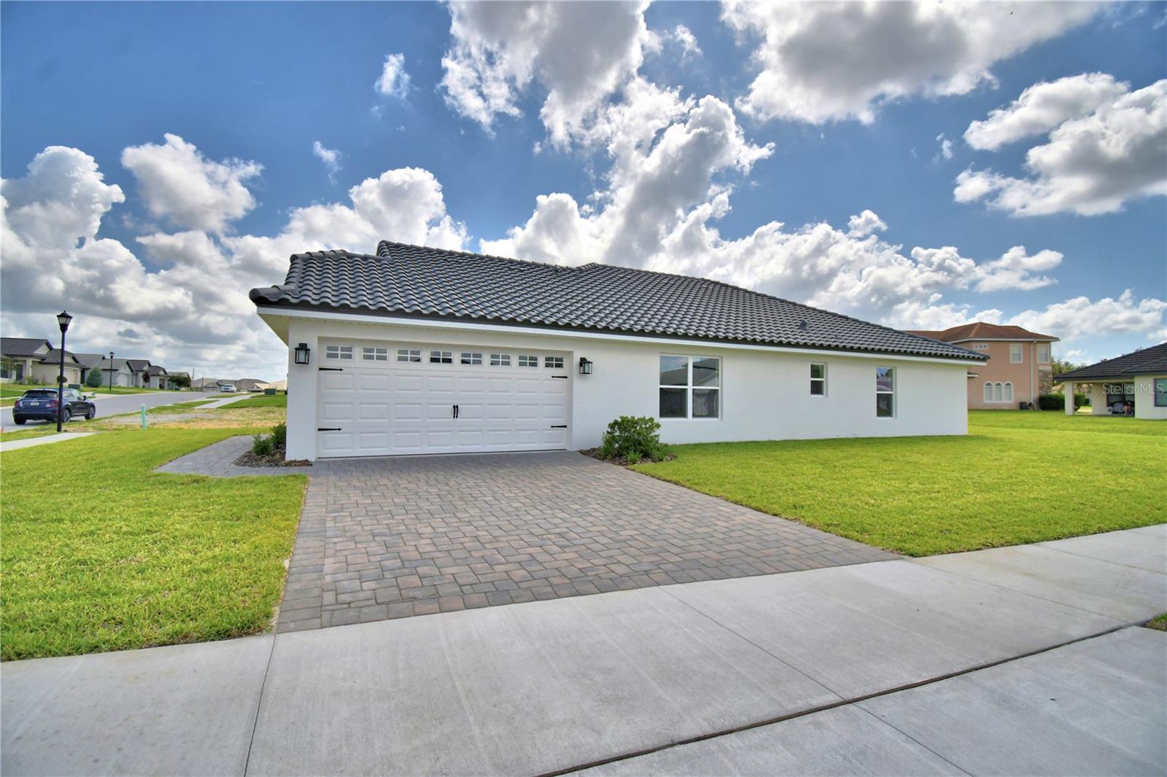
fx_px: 486
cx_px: 584
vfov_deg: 77.3
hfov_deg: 100.4
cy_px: 388
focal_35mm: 15
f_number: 4.5
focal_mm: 10
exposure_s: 1/2000
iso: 100
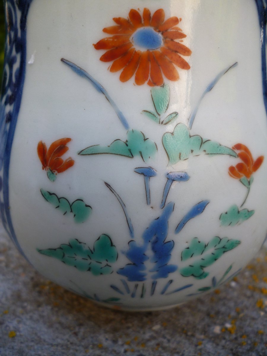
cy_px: 178
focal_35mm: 28
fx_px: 288
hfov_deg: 49.7
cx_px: 134
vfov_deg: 63.4
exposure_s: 1/100
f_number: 3.1
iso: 100
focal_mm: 5
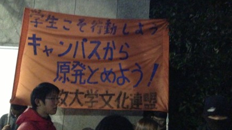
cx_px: 116
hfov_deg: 54.0
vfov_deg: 32.0
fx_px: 228
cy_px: 68
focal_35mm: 37
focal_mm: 4.13
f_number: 2.4
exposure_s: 1/15
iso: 2500
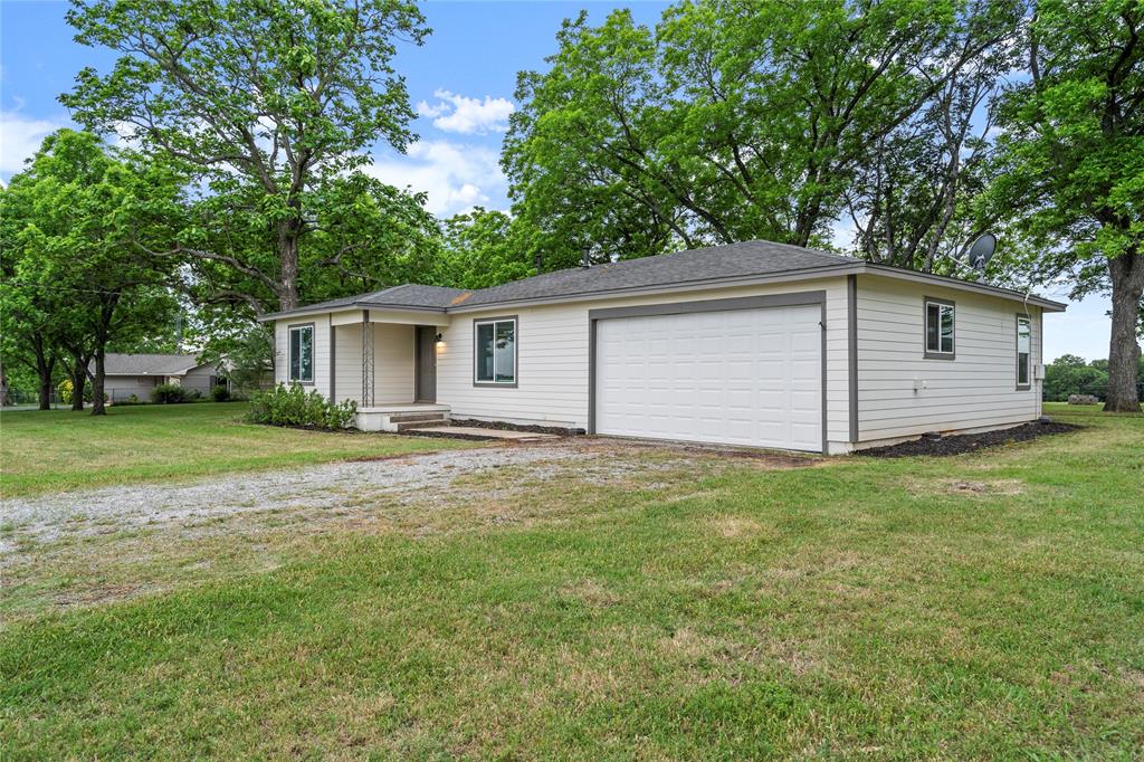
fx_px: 731
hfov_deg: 76.1
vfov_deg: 55.1
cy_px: 381
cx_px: 572
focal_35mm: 23
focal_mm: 23
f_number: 5.6
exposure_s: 1/200
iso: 400
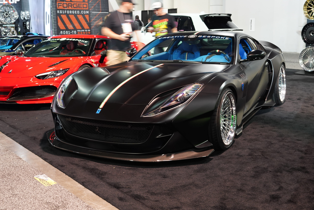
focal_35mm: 46
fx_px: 401
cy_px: 105
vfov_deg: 29.2
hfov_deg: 42.7
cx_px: 157
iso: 1250
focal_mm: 46
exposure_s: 1/6
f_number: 5.6
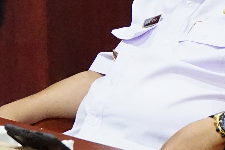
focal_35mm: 418
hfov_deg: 4.9
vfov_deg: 3.3
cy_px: 20
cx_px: 295
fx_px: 2612
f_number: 6.3
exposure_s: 1/80
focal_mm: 70
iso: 8000
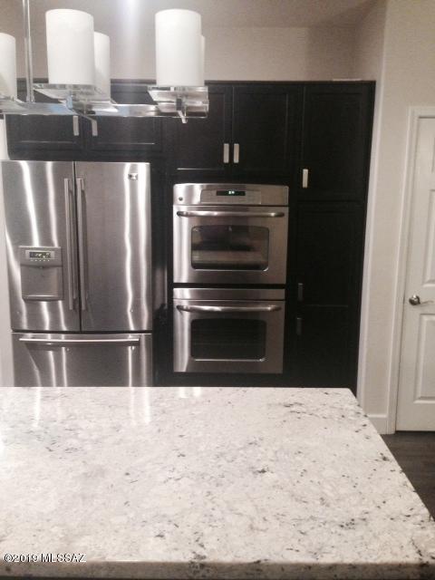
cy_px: 290
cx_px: 218
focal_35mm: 33
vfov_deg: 55.4
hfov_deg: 42.9
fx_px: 553
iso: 500
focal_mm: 4.12
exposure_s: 1/15
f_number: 2.4
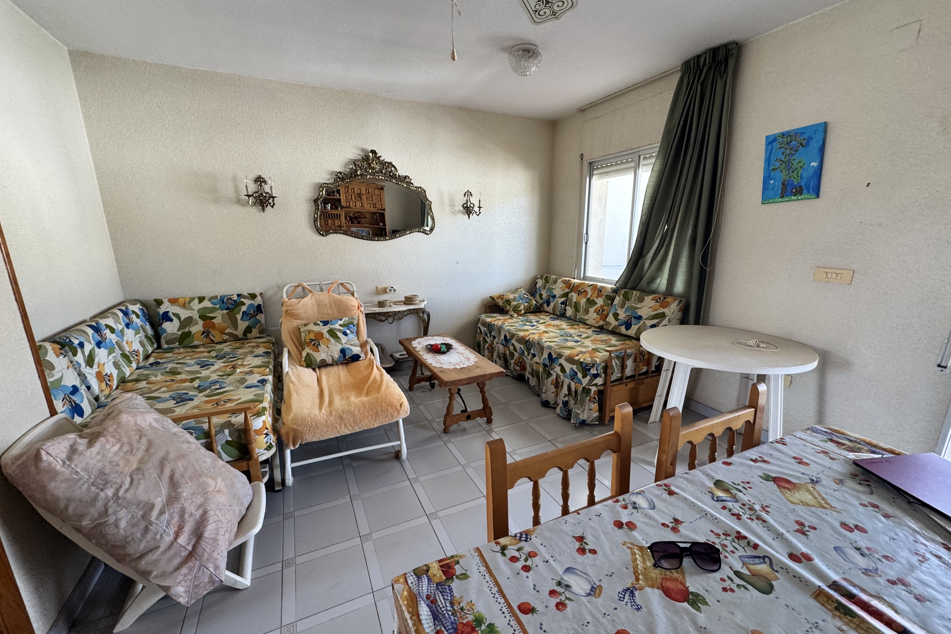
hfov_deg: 100.4
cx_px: 485
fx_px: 396
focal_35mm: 15
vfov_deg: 77.3
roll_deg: +1.2
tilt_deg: -11.0
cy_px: 334
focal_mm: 2.22
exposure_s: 1/99
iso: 160
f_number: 2.2
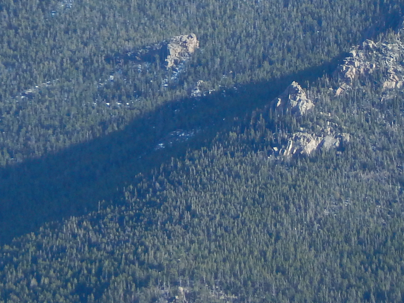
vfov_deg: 2.9
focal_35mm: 508
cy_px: -95
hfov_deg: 3.9
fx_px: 5930
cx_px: 251
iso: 125
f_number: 5.1
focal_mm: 28.7
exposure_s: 1/500
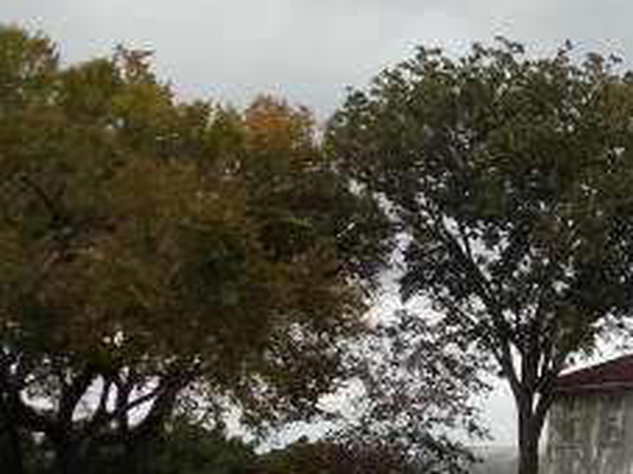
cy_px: 396
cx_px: 870
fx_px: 2266
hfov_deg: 15.0
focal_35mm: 124
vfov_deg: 11.9
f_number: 7.1
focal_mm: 6
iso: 80
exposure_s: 1/125
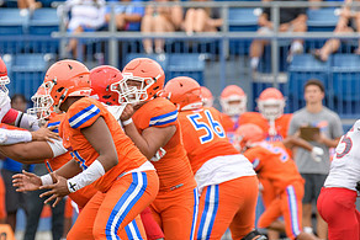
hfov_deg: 4.2
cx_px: 158
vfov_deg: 2.8
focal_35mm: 496
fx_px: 4962
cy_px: 157
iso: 720
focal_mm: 250
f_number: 3.5
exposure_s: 1/800
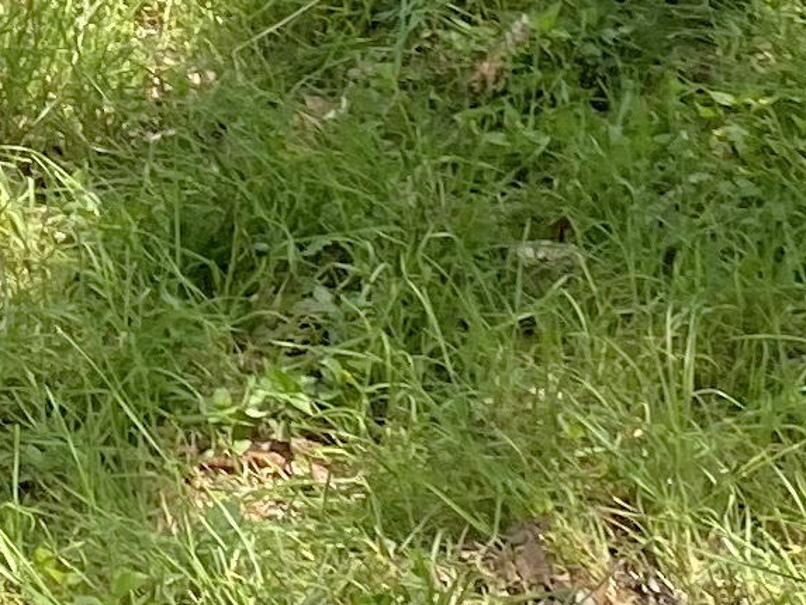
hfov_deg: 10.5
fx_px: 4262
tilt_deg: -3.2
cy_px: -1103
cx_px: -366
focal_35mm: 183
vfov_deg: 7.3
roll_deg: -0.6
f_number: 1.8
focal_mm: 4.25
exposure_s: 1/432
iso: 32
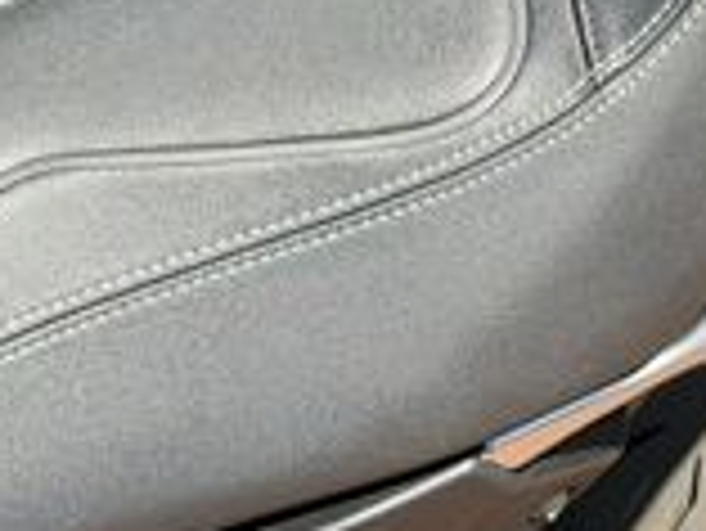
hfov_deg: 10.1
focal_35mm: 196
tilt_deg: -28.9
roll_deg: +4.0
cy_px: -99
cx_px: 553
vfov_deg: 7.5
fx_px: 4001
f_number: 1.78
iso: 100
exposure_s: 1/1980
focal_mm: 6.76
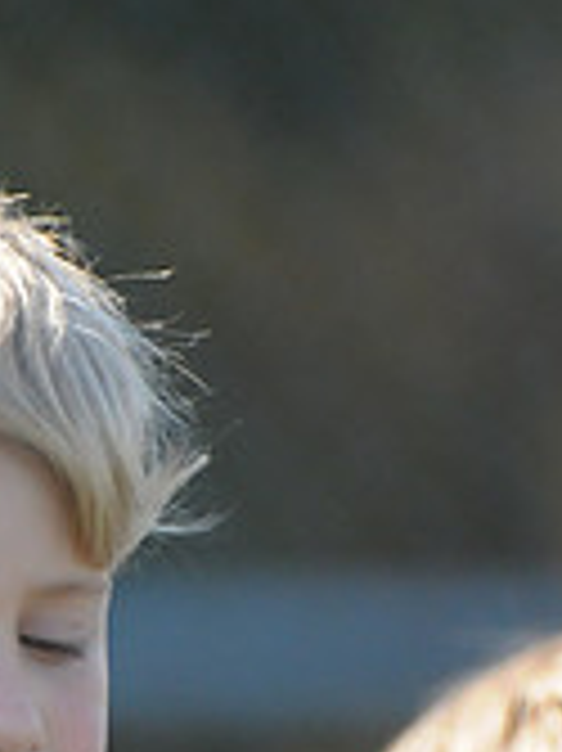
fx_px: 43328
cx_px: -2
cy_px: 1148
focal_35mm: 1999
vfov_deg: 1.0
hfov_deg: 0.7
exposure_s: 1/3200
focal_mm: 400
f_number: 4
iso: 1600
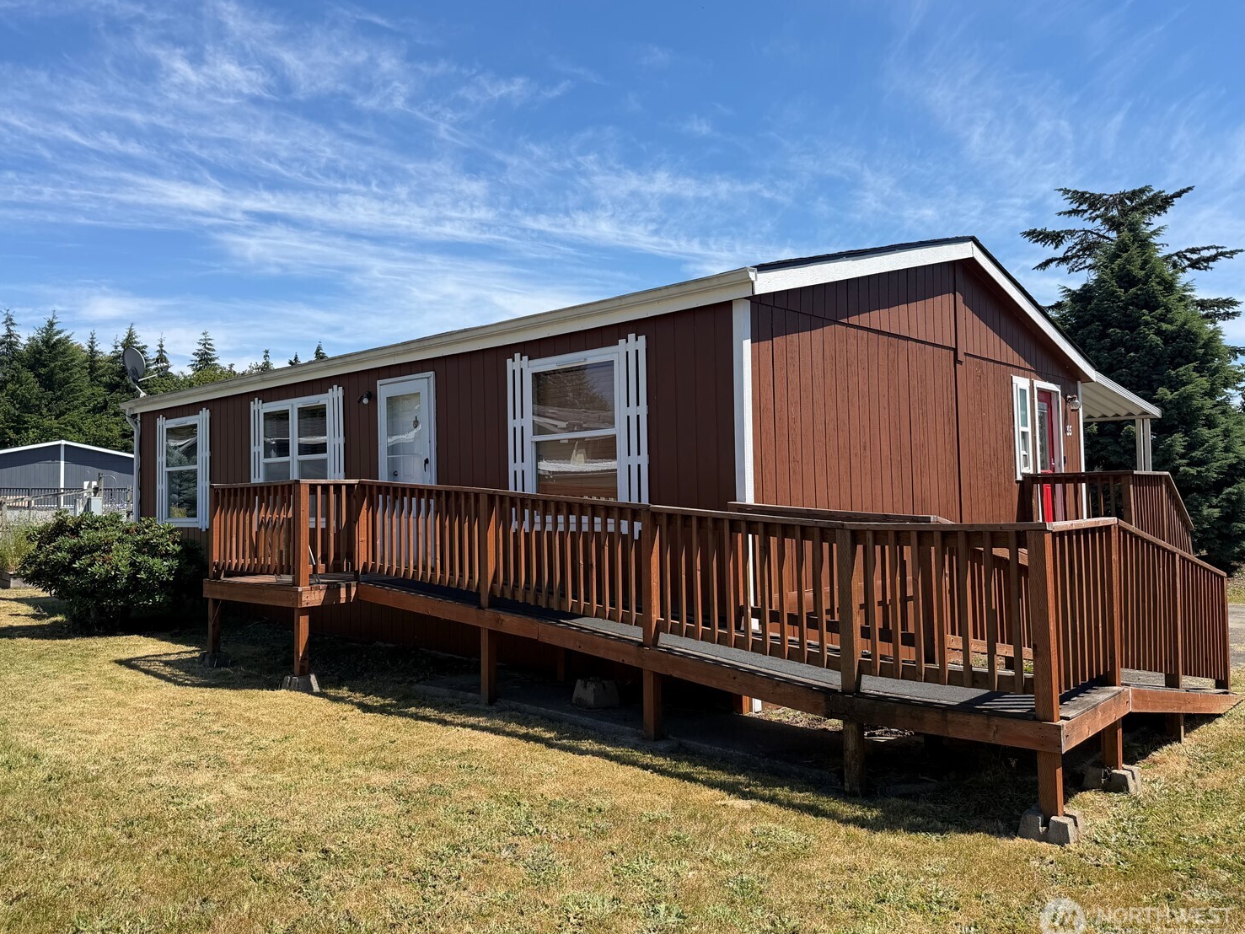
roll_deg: -0.2
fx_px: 935
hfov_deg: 67.2
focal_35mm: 26
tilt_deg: +2.2
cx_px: 584
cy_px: 449
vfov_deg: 53.1
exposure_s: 1/3953
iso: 80
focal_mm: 6.76
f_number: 1.78
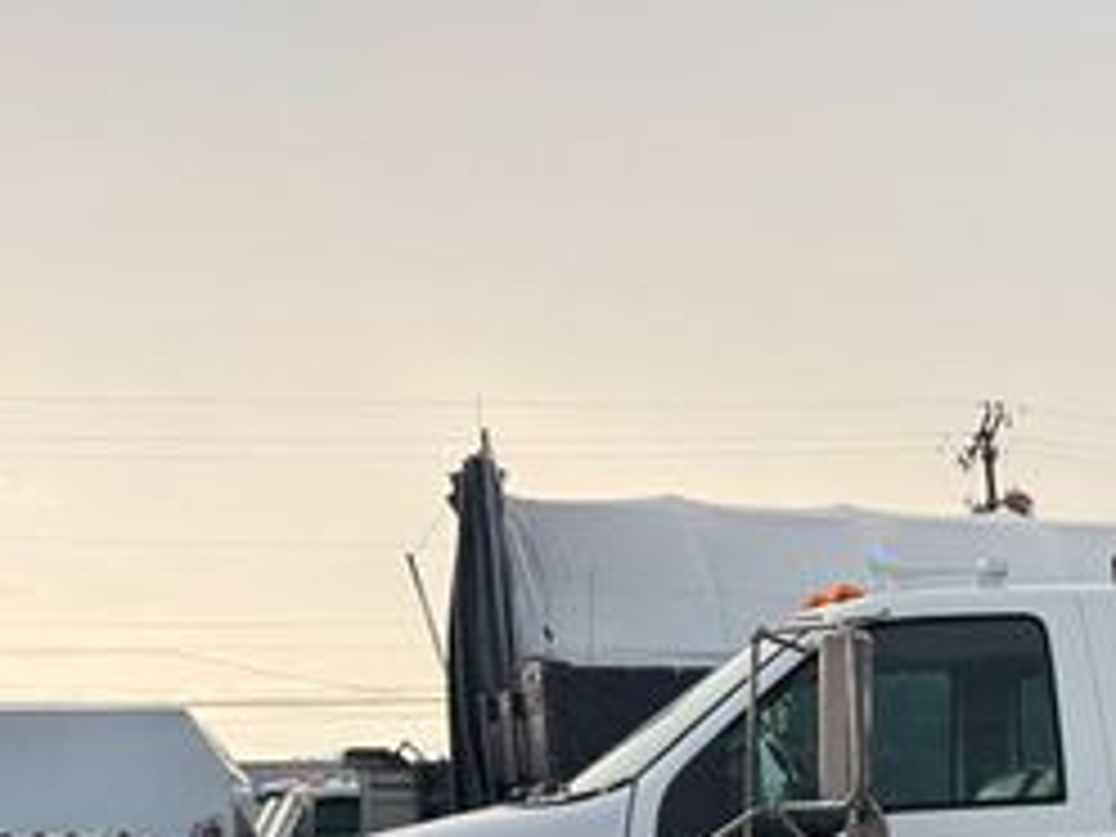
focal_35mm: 62
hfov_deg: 28.7
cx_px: 1188
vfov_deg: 21.7
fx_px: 1999
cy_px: 1040
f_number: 1.78
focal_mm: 6.76
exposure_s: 1/412
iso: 80
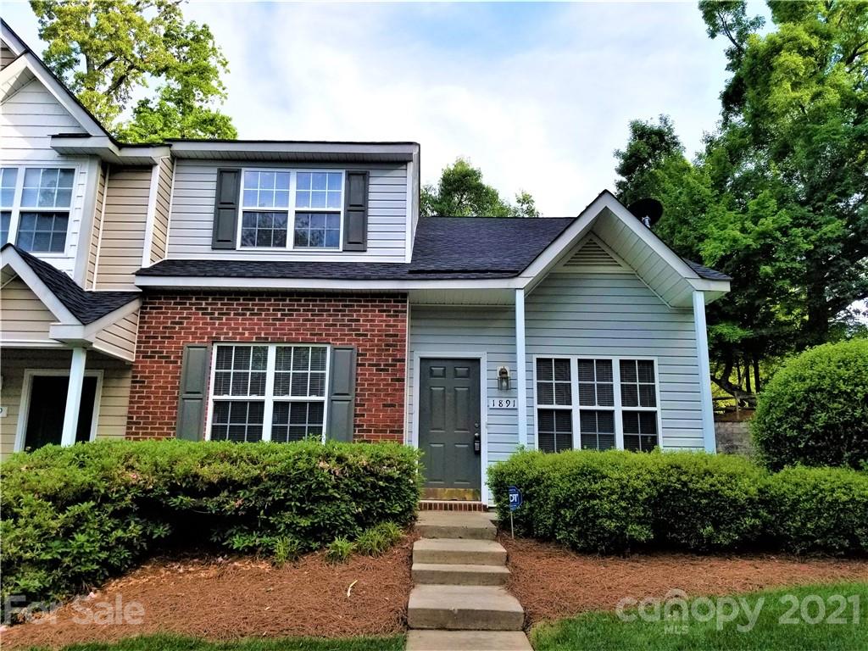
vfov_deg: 53.1
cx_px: 434
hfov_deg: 67.3
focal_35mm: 26
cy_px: 326
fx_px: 652
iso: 50
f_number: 1.7
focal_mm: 4.25
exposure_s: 1/1396
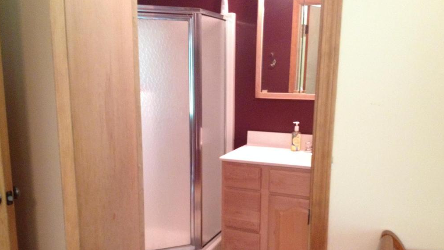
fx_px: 459
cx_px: 225
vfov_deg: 30.3
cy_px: 162
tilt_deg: -11.7
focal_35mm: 39
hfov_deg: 51.6
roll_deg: -0.4
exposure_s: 1/17
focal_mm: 4.28
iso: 400
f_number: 2.4
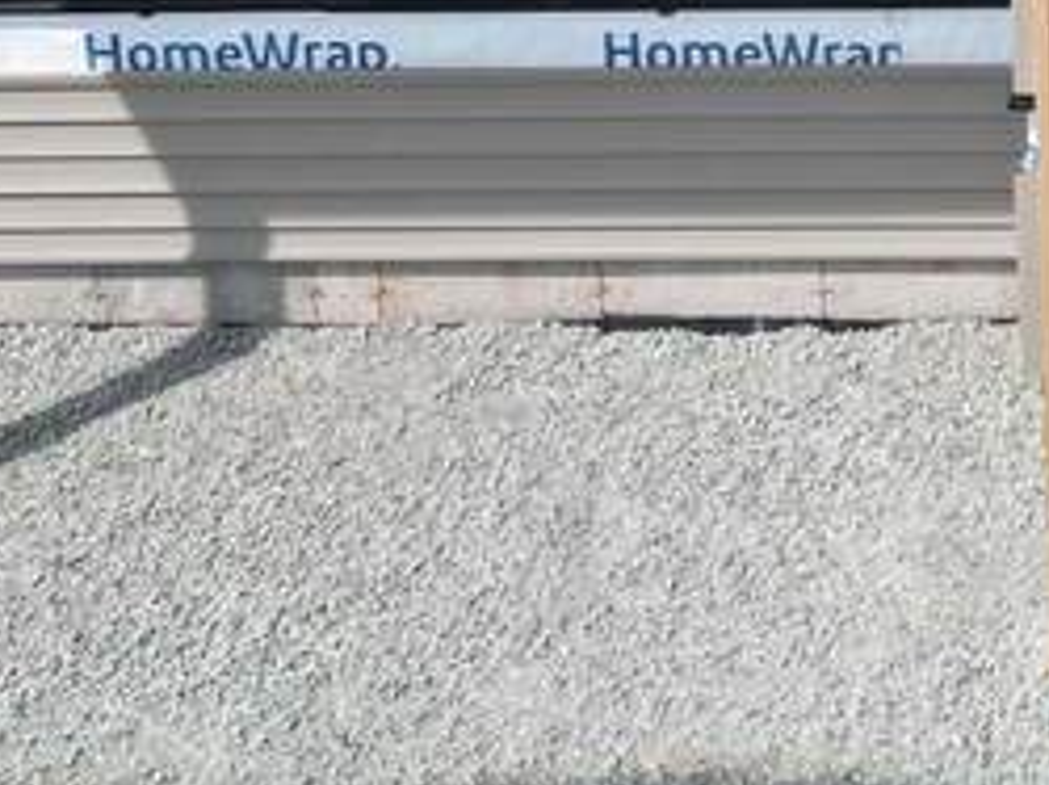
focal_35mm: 123
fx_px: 3724
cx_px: 1511
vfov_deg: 10.5
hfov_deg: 15.0
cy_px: -1016
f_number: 1.7
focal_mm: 6.72
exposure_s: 1/2500
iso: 120
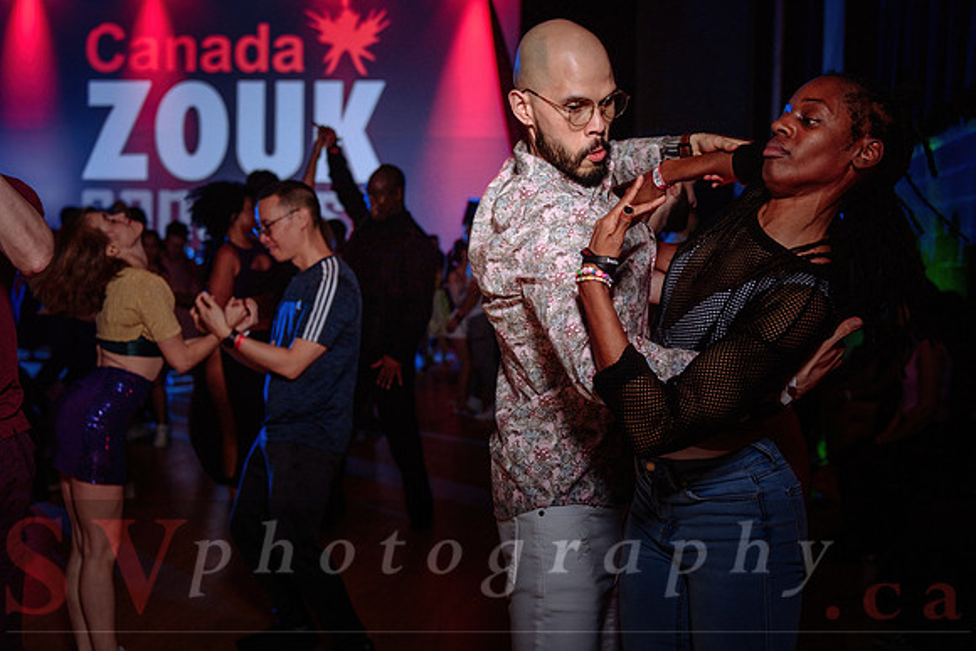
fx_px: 1312
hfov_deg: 40.8
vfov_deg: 27.9
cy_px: 301
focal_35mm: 48
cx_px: 525
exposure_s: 1/50
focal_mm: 45
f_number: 3.5
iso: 800
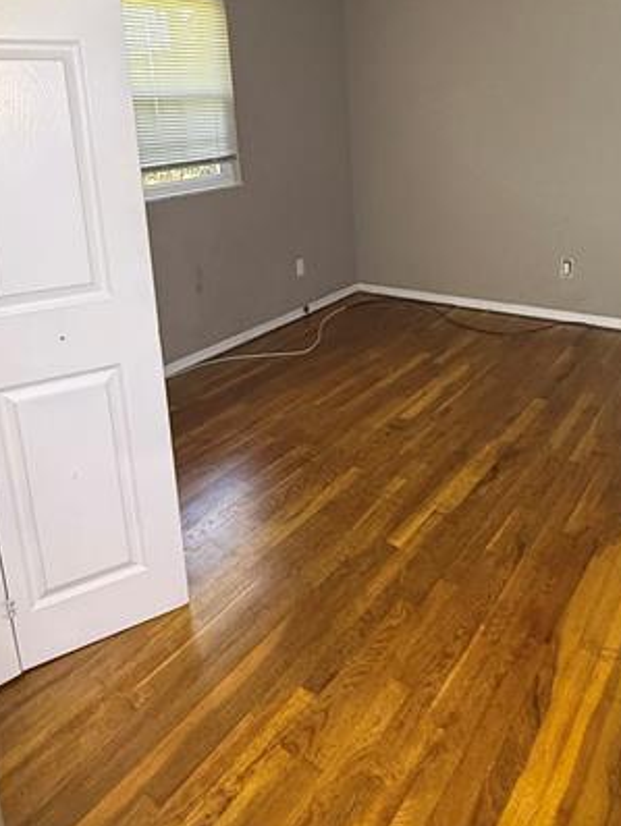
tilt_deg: -13.6
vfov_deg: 63.7
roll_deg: +3.5
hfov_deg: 51.4
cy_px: 280
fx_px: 645
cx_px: 320
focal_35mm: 27
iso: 320
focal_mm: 2.22
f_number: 2.2
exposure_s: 1/64
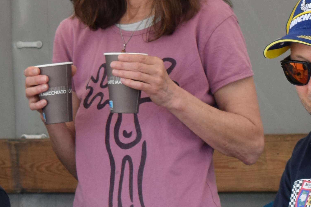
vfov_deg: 3.4
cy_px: 182
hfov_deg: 5.1
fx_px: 3490
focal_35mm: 404
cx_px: 112
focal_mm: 68
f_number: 7.1
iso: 400
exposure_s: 1/200
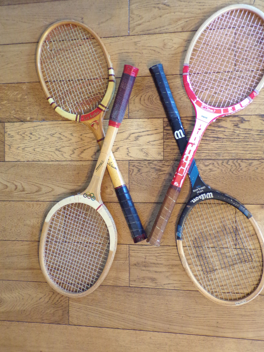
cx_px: 154
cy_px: 154
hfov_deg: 37.6
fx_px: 386
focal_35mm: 38
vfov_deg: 48.9
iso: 400
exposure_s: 1/13
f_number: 3.2
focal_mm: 5.8
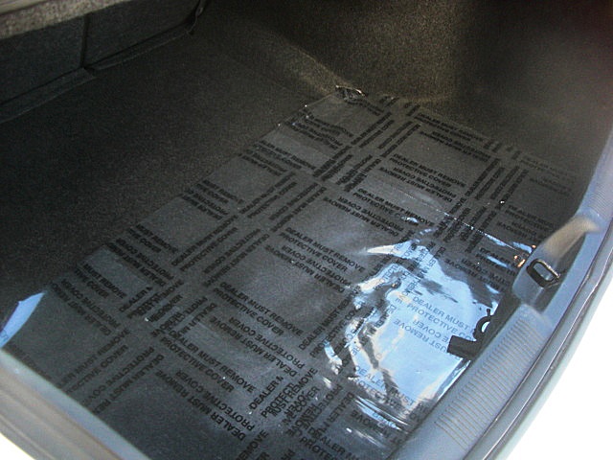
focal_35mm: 36
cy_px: 230
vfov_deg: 39.7
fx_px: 638
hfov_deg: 51.4
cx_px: 306
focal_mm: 6.3
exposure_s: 1/80
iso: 200
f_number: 2.8
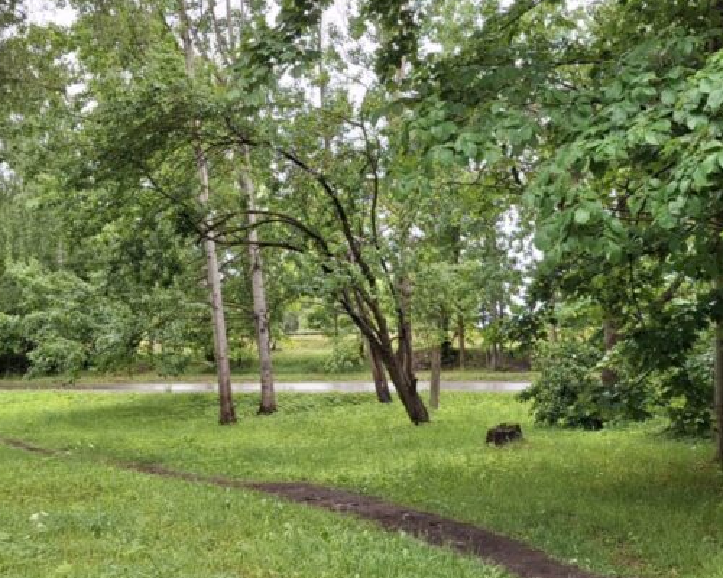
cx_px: 393
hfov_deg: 37.3
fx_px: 1070
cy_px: 288
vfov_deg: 30.3
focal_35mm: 50
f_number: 1.8
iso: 32
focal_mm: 4.69
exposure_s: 1/188
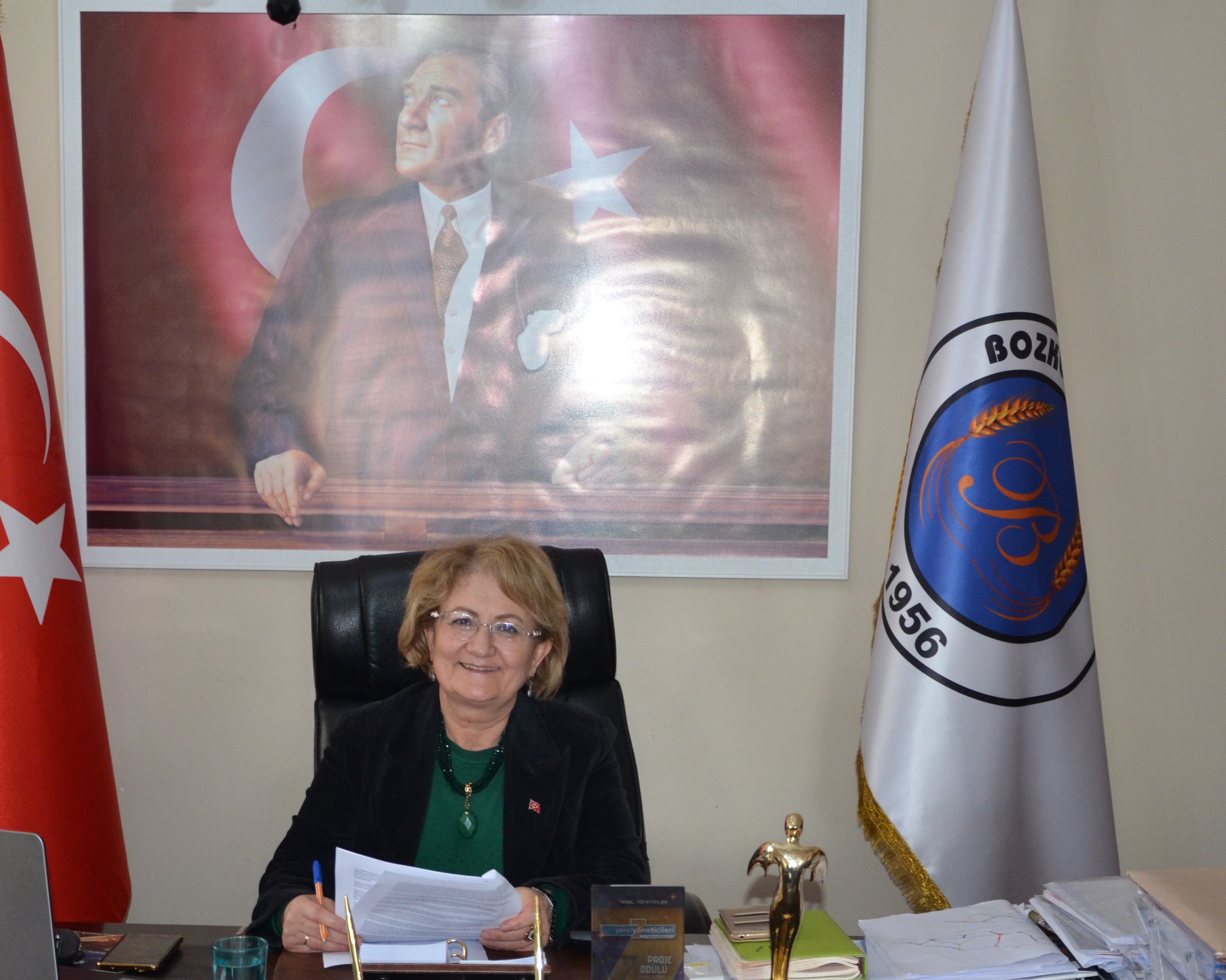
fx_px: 2141
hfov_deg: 31.9
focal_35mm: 59
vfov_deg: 25.7
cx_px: 523
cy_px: 650
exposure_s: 1/60
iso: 800
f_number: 4
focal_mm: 26
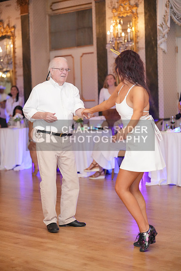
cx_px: 90
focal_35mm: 72
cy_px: 136
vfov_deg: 28.1
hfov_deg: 18.9
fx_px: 543
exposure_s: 1/250
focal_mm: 72
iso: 6400
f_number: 2
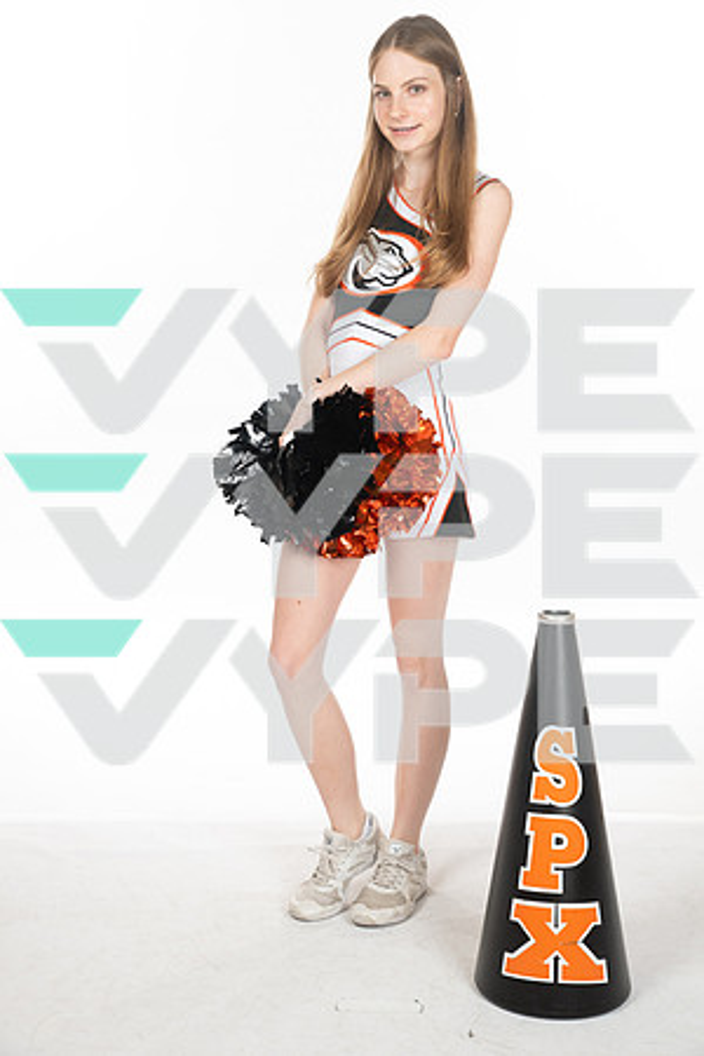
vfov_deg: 38.2
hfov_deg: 26.0
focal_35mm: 52
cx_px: 352
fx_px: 1525
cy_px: 528
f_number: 8
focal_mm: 52
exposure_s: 1/320
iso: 800
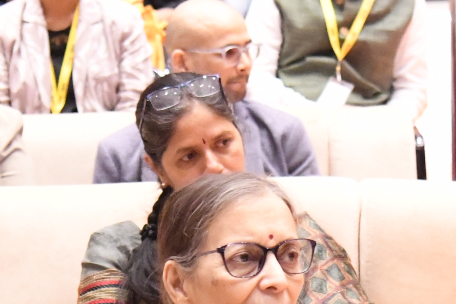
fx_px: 2800
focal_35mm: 221
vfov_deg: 6.2
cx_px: 127
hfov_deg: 9.3
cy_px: 331
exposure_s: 1/125
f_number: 4
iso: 10000
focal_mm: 50
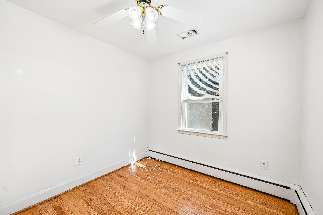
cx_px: 162
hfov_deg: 104.3
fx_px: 126
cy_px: 108
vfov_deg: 81.2
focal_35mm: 14
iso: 100
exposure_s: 1/40
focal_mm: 14
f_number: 8
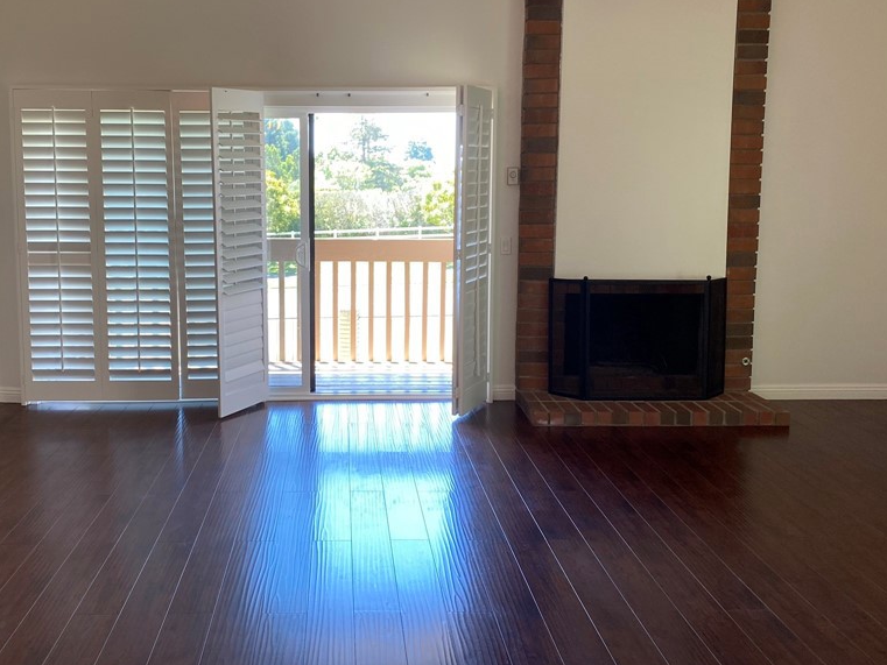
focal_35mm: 35
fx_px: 897
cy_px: 284
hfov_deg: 52.2
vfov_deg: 40.6
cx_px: 352
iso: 80
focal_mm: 4.25
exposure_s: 1/120
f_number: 1.8
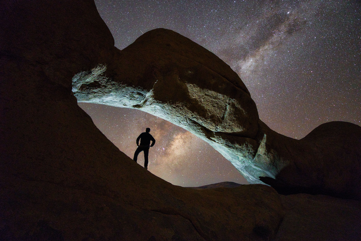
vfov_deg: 67.4
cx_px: 180
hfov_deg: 90.0
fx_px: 180
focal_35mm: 18
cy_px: 120
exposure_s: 13
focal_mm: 12
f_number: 1.4
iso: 3200
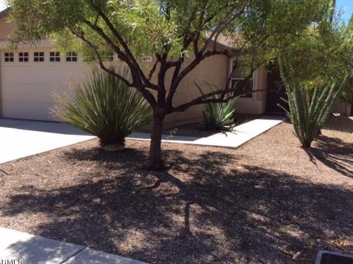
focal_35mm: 38
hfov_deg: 49.0
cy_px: 123
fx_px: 387
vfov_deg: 37.6
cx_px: 167
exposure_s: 1/1021
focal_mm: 3.3
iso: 32
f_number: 2.4
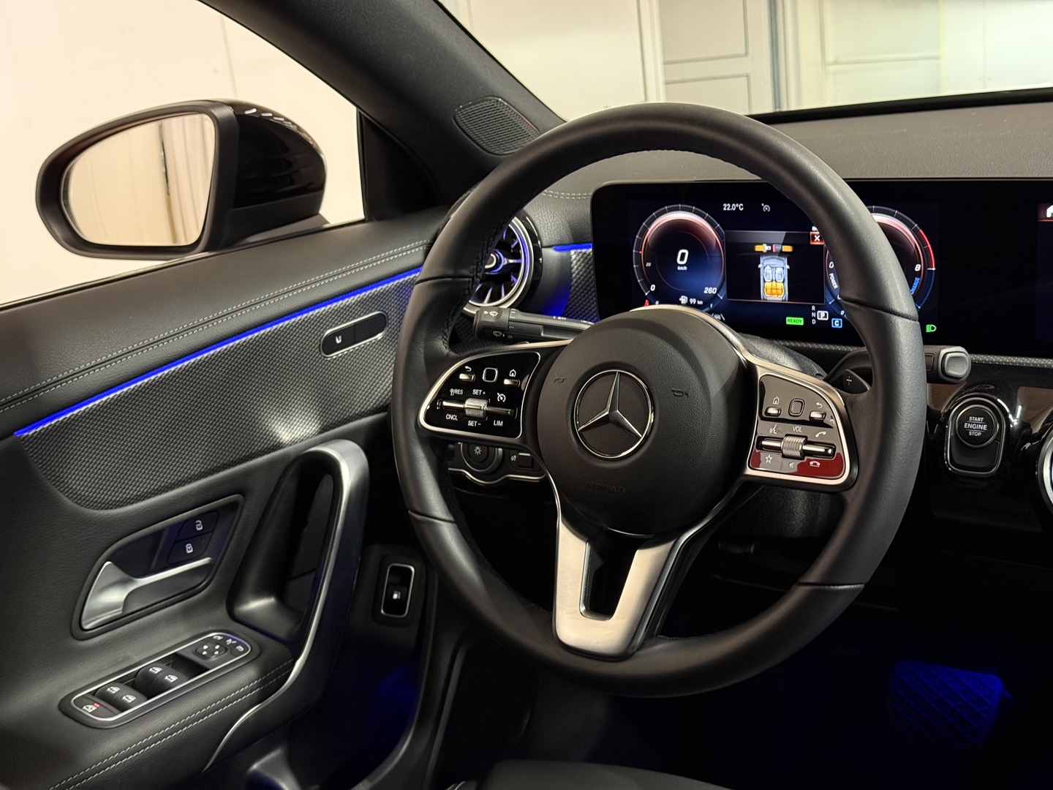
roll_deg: +7.1
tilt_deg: -17.3
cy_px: 395
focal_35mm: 48
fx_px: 1460
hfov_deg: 39.7
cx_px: 526
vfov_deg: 30.3
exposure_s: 1/29
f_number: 1.78
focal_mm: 6.76
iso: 500
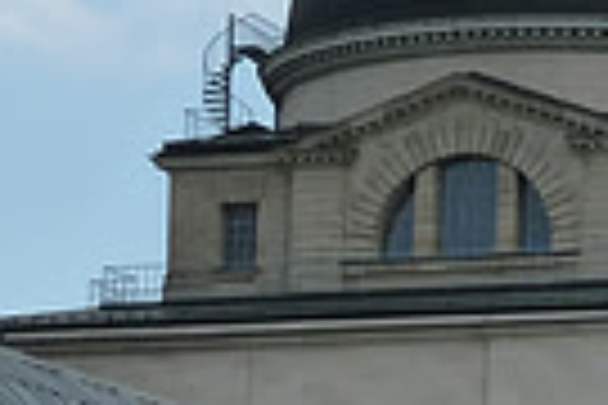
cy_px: 349
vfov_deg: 3.7
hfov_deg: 5.5
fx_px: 6248
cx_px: 1031
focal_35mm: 370
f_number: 5
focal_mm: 13.7
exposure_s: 1/400
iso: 125
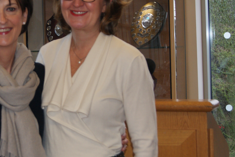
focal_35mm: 165
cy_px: 56
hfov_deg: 12.4
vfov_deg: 8.3
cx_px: 42
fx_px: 1078
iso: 400
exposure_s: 1/80
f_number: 5.6
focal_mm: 55
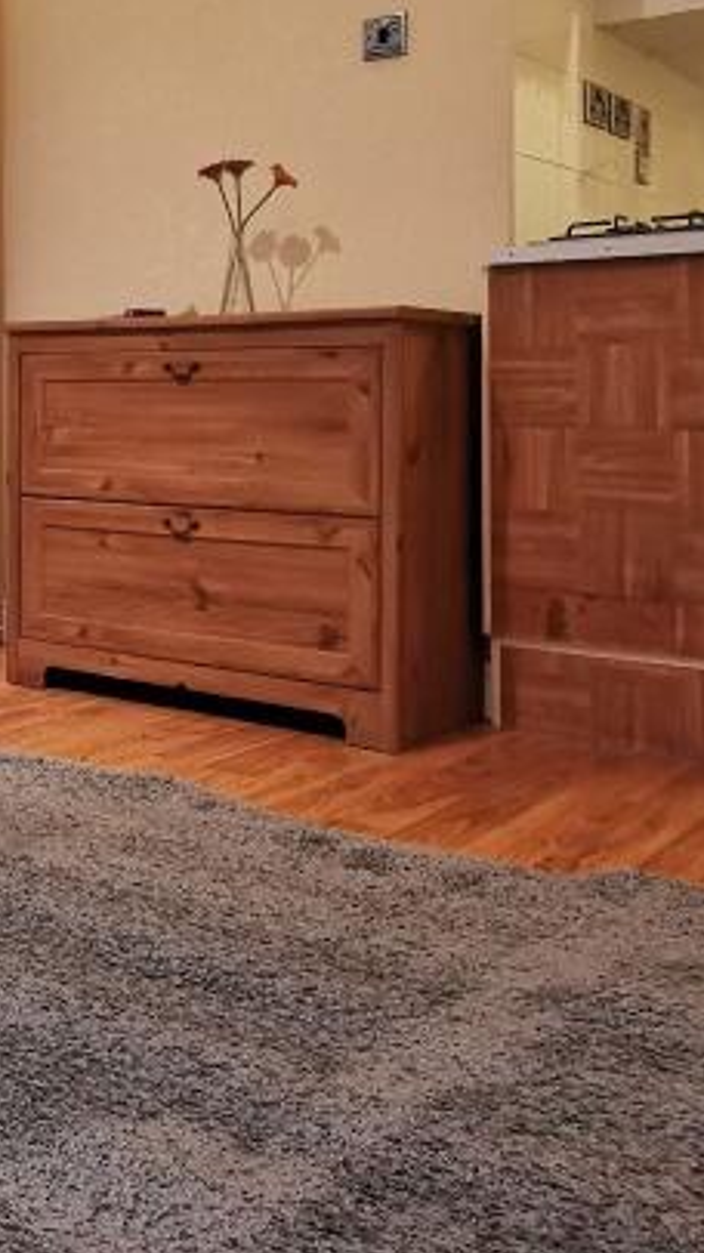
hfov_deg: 23.4
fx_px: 1462
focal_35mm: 44
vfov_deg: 45.5
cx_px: -250
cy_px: 386
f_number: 2.2
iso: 320
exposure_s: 1/33.3
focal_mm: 2.35
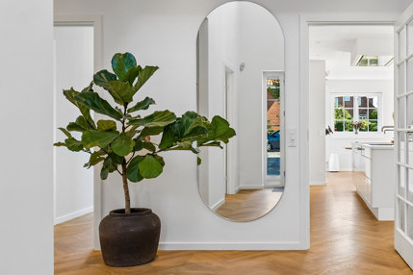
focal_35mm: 42
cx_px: 313
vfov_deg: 31.9
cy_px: 126
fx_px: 481
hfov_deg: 44.8
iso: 200
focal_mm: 15
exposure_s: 1/20
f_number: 8
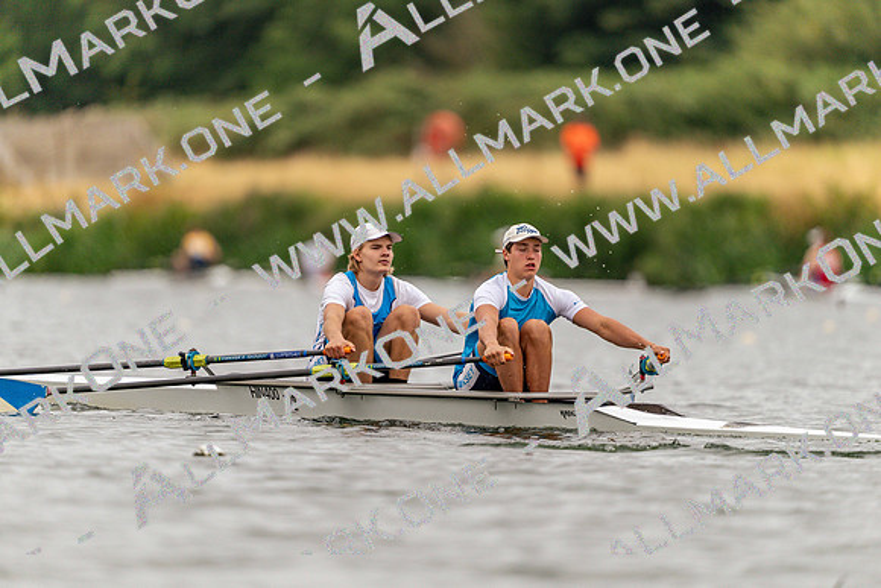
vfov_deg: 2.3
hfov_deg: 3.4
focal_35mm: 600
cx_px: 440
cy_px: 294
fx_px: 14686
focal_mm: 600
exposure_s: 1/2000
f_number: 4
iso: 320
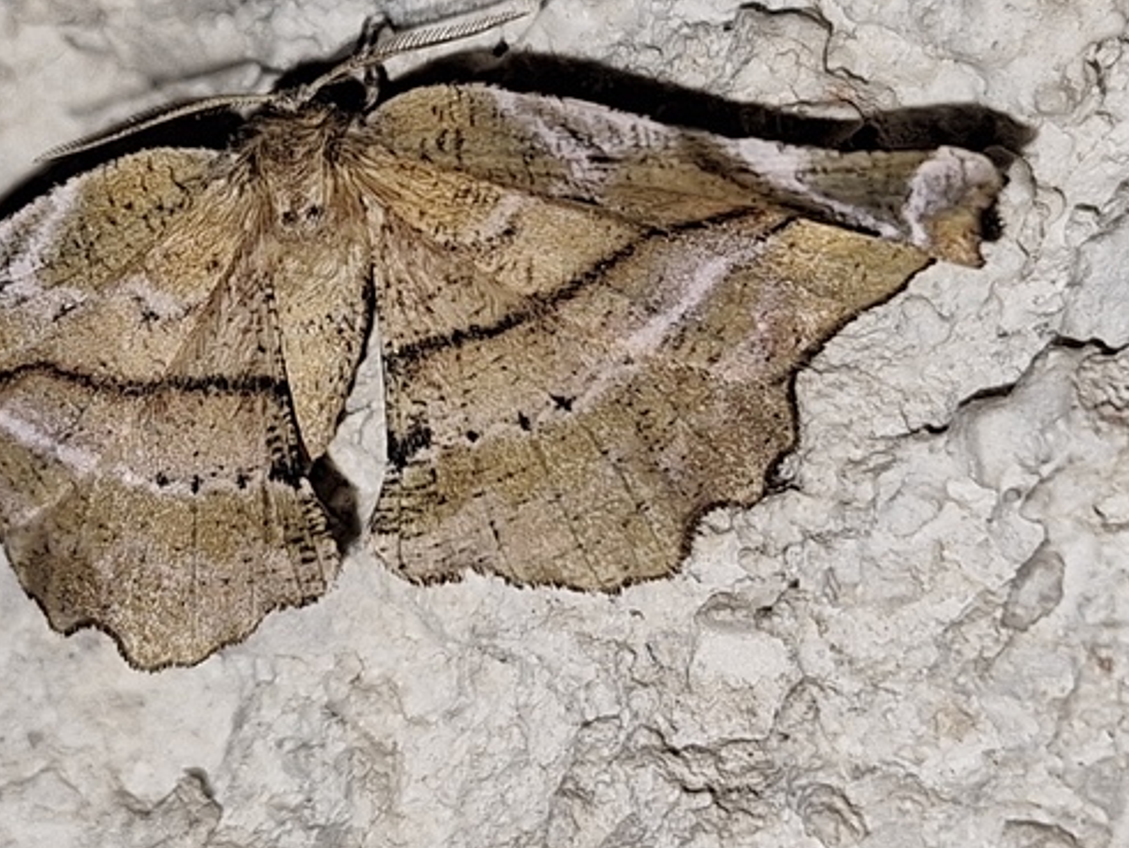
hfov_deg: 45.6
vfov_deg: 35.9
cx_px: 326
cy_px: 376
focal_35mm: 40
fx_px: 1305
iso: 2000
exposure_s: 1/10
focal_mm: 5.54
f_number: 1.8
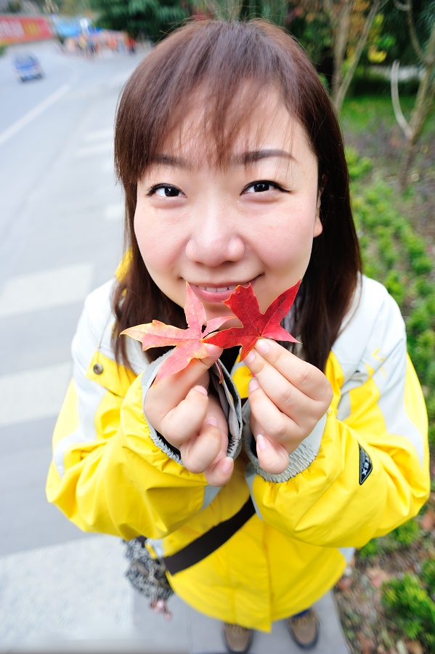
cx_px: 218
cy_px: 327
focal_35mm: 20
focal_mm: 20
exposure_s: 1/200
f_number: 3.2
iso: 200
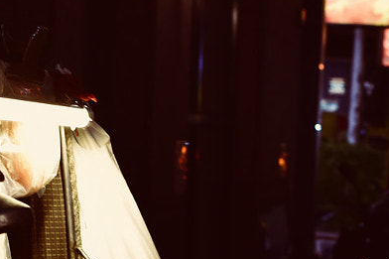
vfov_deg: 9.0
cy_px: 516
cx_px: 291
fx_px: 1544
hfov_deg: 14.3
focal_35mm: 143
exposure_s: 1/60
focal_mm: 35
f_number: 4.5
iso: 1000
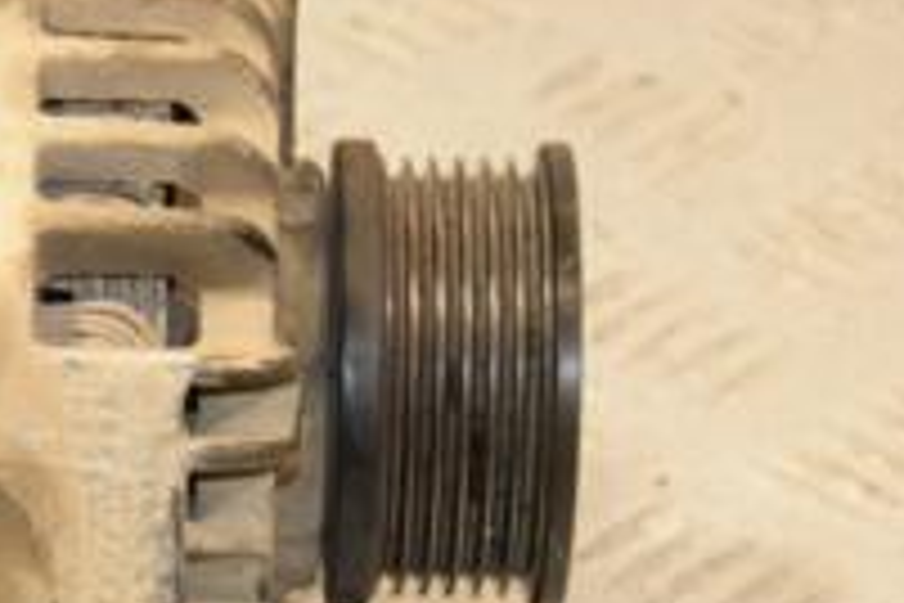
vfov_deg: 5.3
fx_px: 6528
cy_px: 486
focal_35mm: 260
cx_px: -99
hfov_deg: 7.9
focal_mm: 58
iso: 800
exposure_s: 1/200
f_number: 6.3
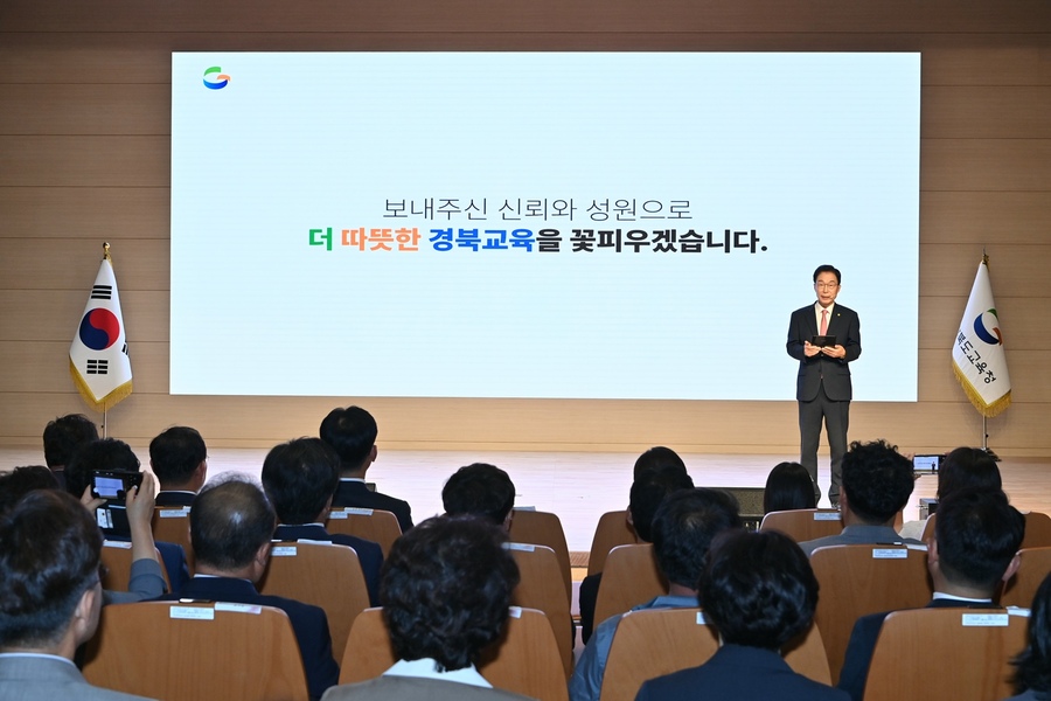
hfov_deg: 43.6
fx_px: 1314
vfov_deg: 29.9
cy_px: 350
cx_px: 526
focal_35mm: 45
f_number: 6.3
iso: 1600
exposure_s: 1/200
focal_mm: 45
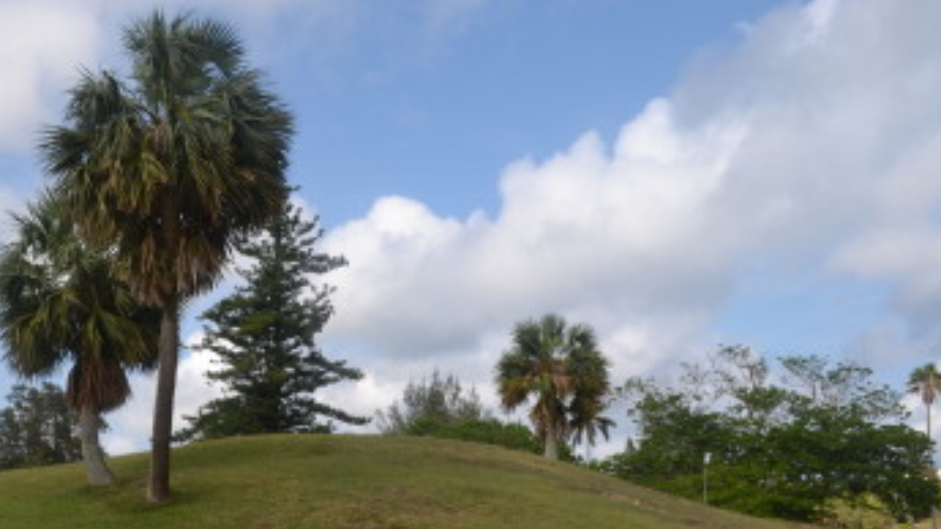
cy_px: 341
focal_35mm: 41
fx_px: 1023
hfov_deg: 48.3
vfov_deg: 28.9
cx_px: 289
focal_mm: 18
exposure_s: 1/250
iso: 100
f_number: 8
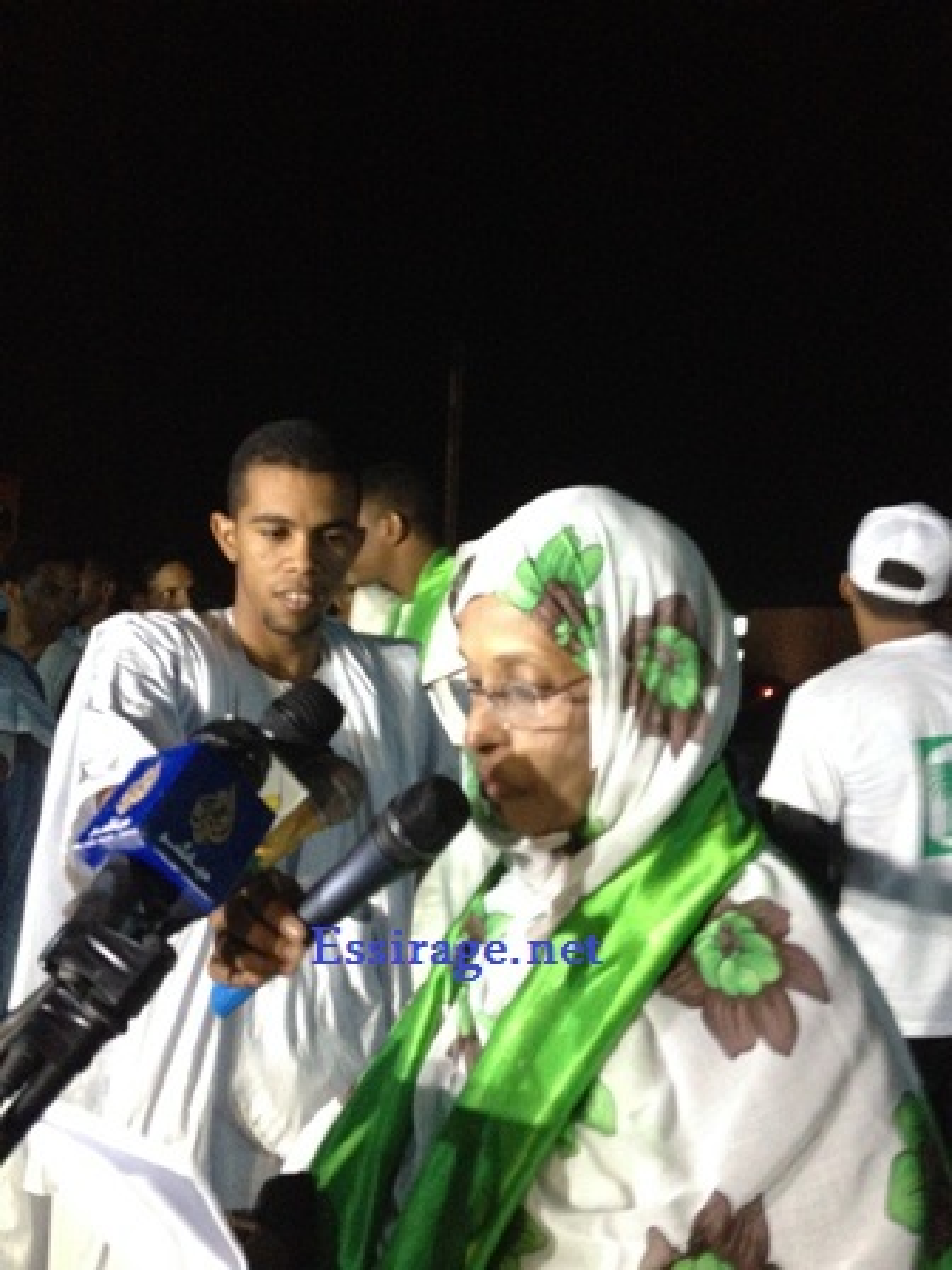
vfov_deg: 52.6
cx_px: 476
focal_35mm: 35
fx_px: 1283
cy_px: 635
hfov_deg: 40.7
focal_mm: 4.28
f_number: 2.4
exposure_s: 1/15
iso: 640
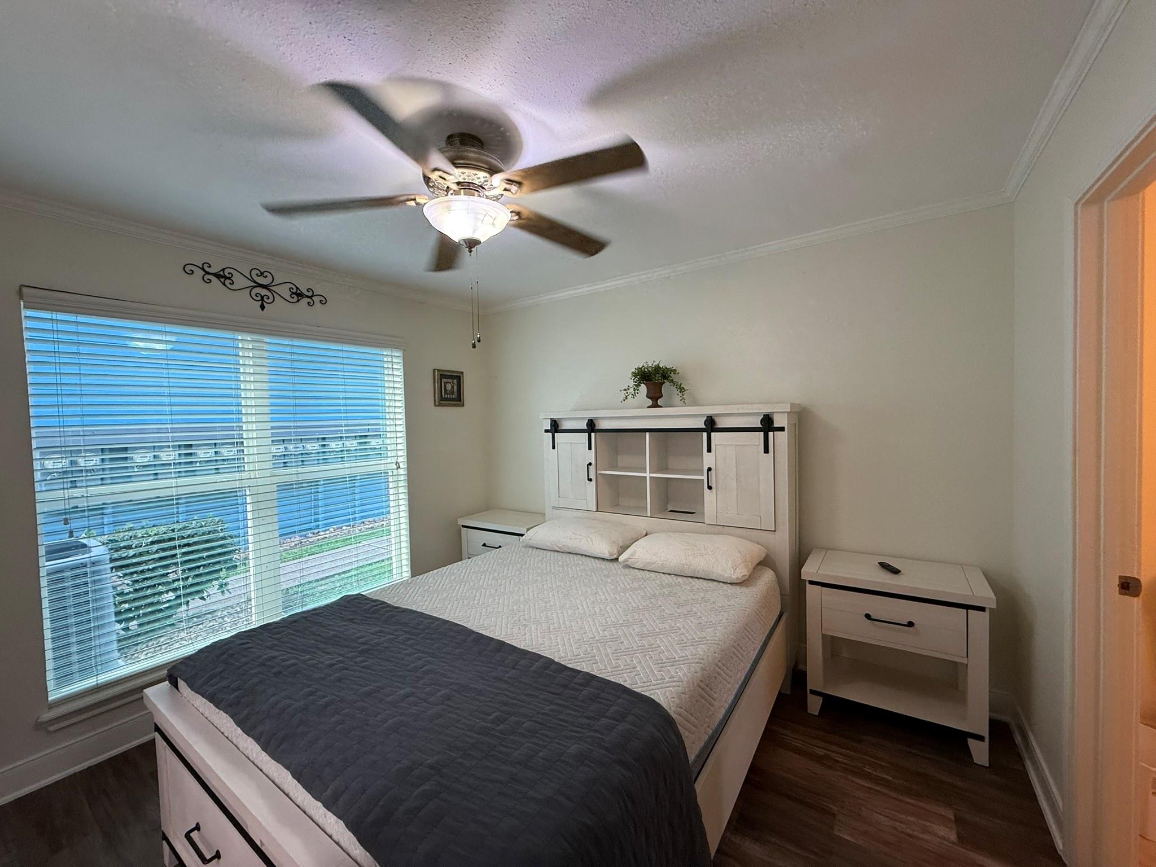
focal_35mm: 14
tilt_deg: -1.3
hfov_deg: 102.1
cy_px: 434
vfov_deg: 85.7
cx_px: 578
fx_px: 468
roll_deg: +2.0
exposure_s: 1/60
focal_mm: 2.22
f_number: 2.2
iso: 200
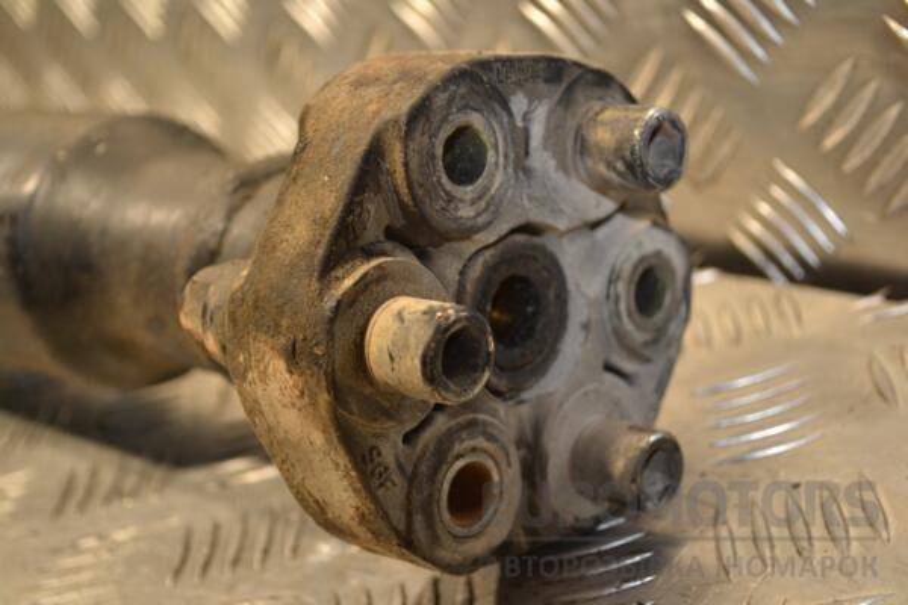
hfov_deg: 33.4
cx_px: 454
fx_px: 1513
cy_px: 302
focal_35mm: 60
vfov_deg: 22.6
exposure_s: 1/60
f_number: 5.3
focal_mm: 40
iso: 360
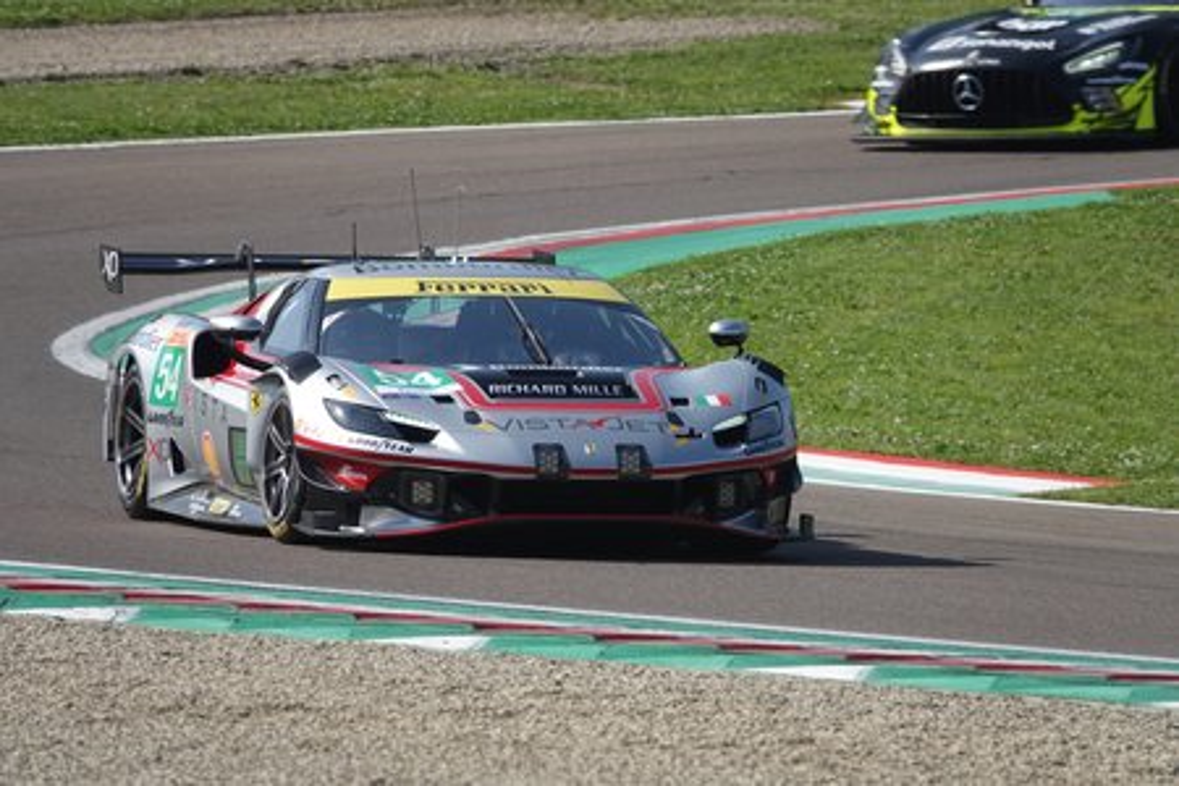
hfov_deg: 3.7
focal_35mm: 561
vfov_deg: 2.5
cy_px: 393
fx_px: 18371
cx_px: 590
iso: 100
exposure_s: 1/800
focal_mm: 205.6
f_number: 4
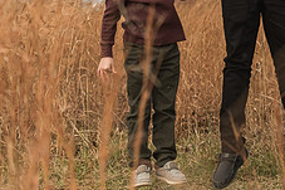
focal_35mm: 103
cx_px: 260
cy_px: -8
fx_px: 815
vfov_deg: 13.1
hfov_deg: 19.5
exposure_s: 1/1000
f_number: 3.2
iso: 800
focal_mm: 40
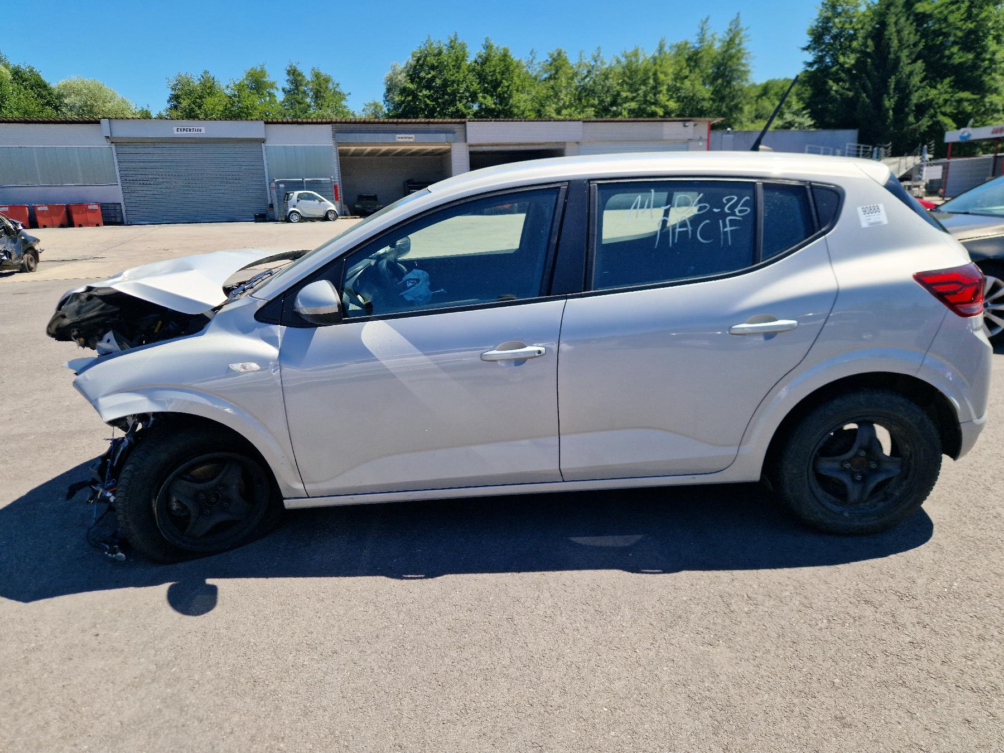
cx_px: 502
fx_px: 667
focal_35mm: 23
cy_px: 376
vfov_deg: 58.9
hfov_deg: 73.9
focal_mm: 5.4
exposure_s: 1/1111
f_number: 1.8
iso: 50
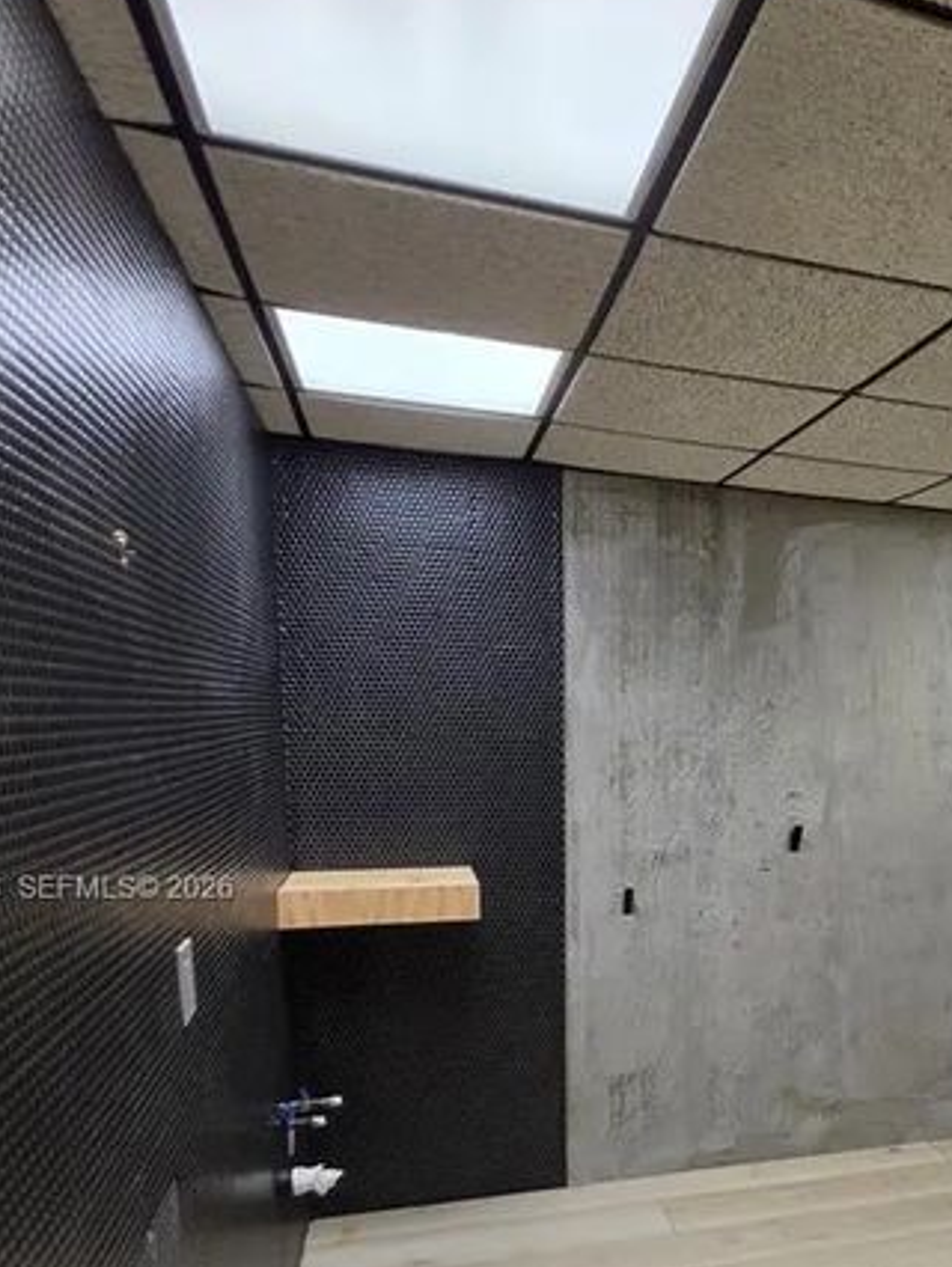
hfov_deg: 49.2
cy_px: 891
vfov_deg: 64.7
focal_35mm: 26
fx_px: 952
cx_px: 794
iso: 160
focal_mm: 2.2
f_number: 1.9
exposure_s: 1/120
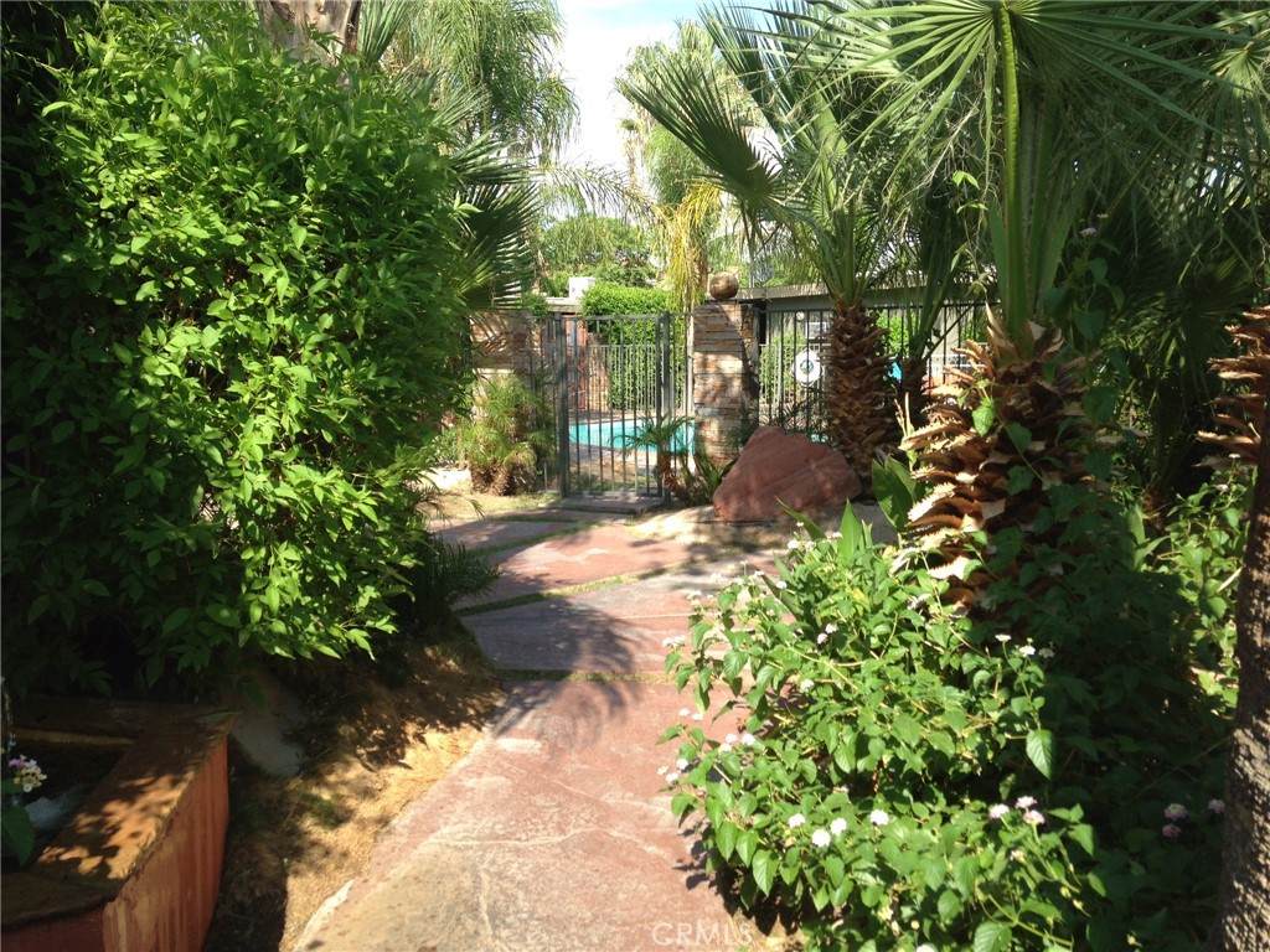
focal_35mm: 33
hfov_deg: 55.4
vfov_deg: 42.9
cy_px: 476
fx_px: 1211
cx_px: 635
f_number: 2.4
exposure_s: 1/602
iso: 50
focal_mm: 4.13
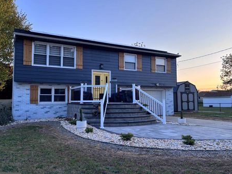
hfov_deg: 61.7
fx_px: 194
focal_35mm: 29
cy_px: 86
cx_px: 119
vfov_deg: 48.2
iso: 50
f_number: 1.6
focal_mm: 5.96
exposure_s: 1/702
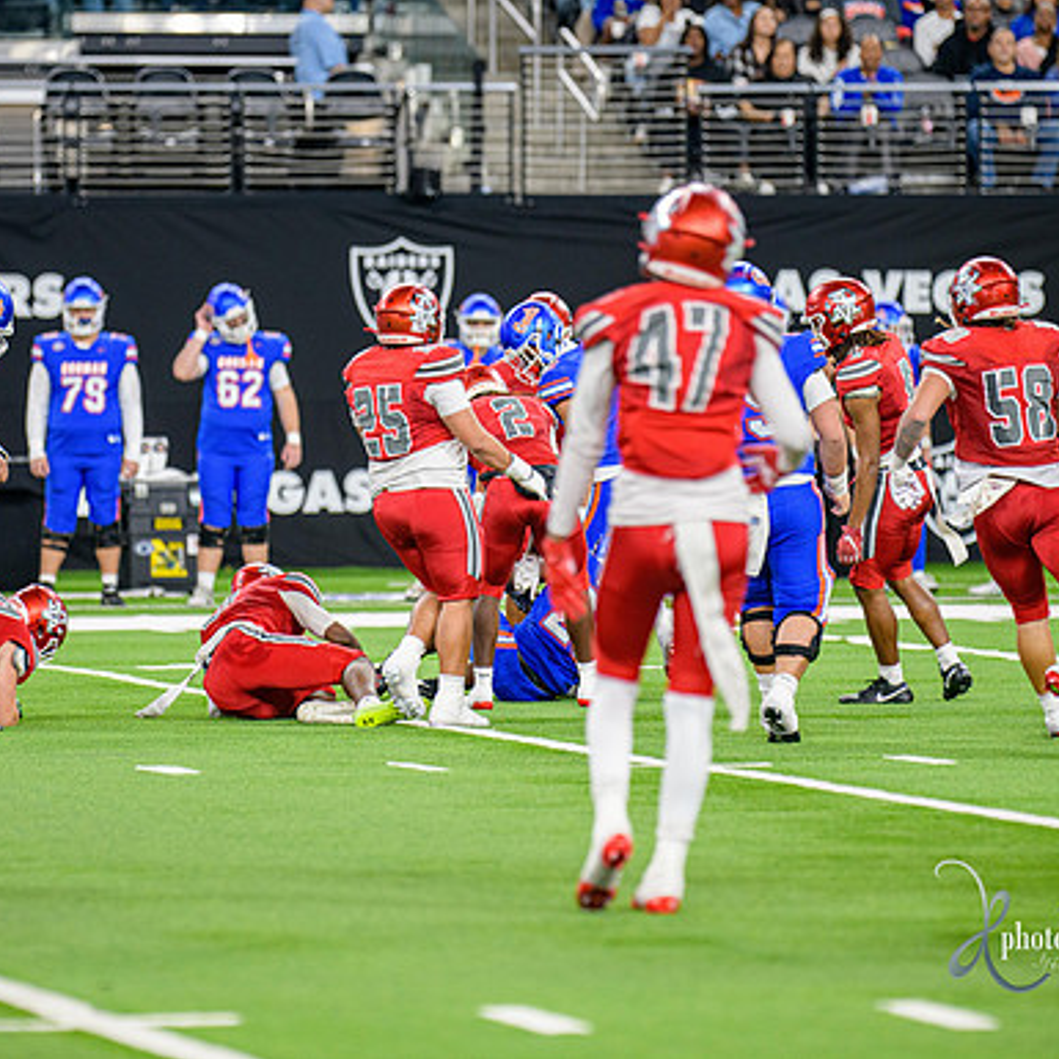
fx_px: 9761
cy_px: 530
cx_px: 432
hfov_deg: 6.2
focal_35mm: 282
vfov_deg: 6.2
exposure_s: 1/400
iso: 1000
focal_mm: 220
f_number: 2.8
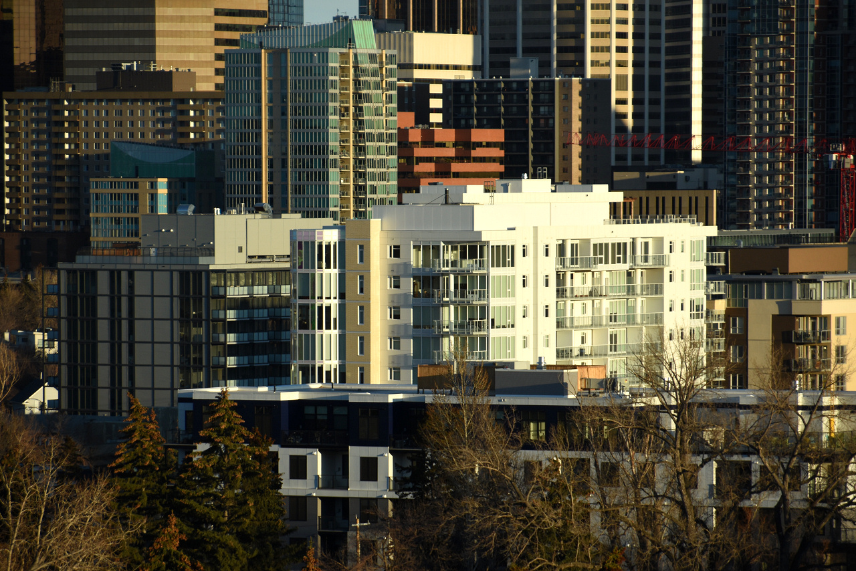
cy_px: 286
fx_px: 6064
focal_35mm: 255
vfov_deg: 5.4
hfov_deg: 8.1
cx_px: 428
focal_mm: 170
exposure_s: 1/640
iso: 200
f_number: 6.3
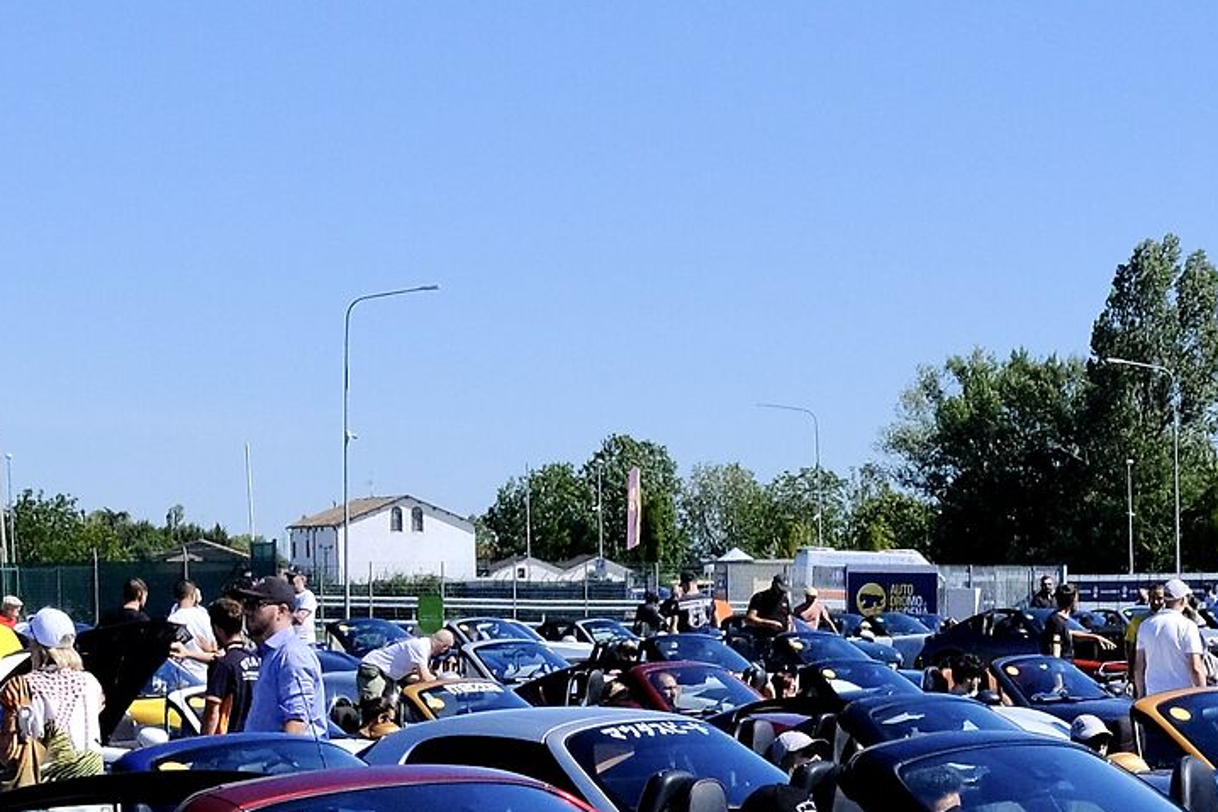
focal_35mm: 117
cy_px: 954
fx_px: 3959
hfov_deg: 17.3
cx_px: 1020
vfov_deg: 11.5
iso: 1000
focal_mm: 23
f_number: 5.6
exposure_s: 1/5800
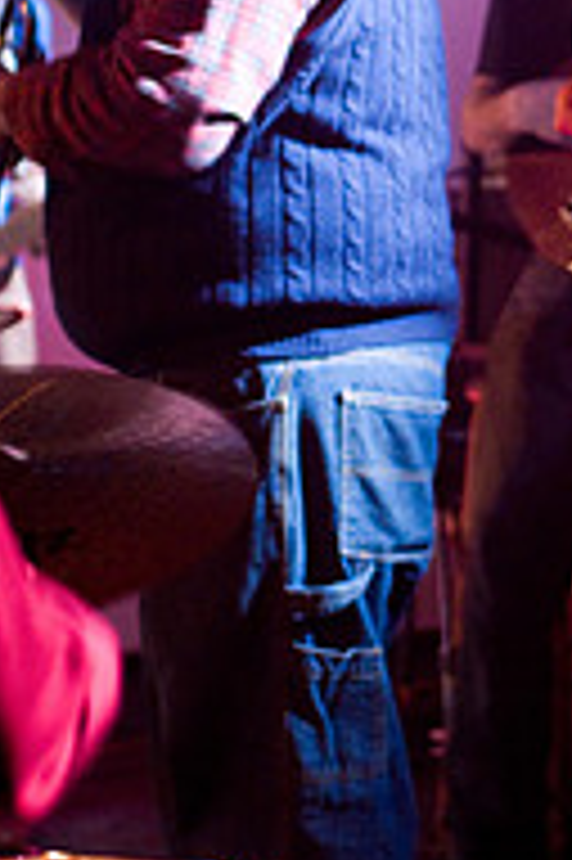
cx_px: 525
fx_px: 2531
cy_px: 63
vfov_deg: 18.9
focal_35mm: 106
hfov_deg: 12.8
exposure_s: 1/125
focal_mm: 30
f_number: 1.4
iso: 1250
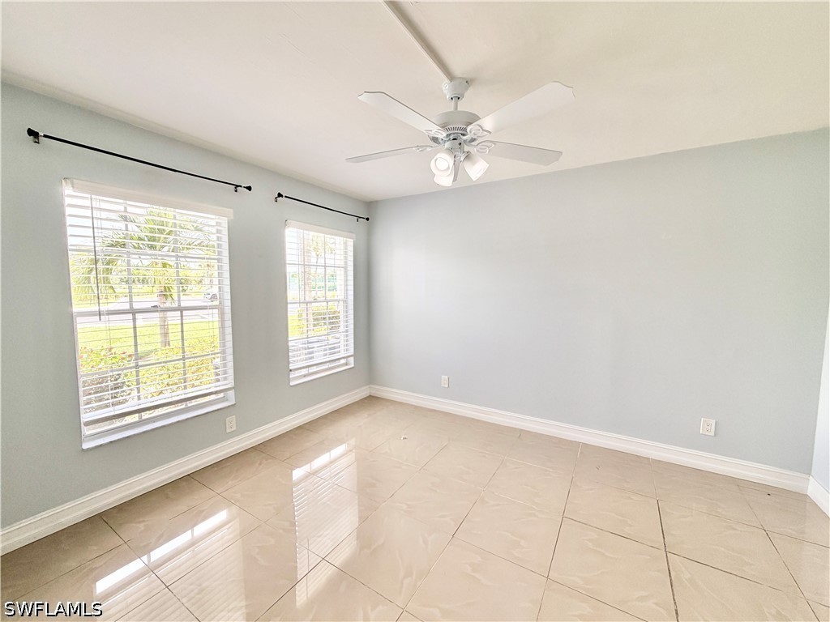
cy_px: 311
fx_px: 336
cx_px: 415
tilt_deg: -4.6
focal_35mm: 14
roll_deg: -0.2
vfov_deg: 85.7
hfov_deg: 102.1
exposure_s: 1/134
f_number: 2.2
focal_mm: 2.22
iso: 50
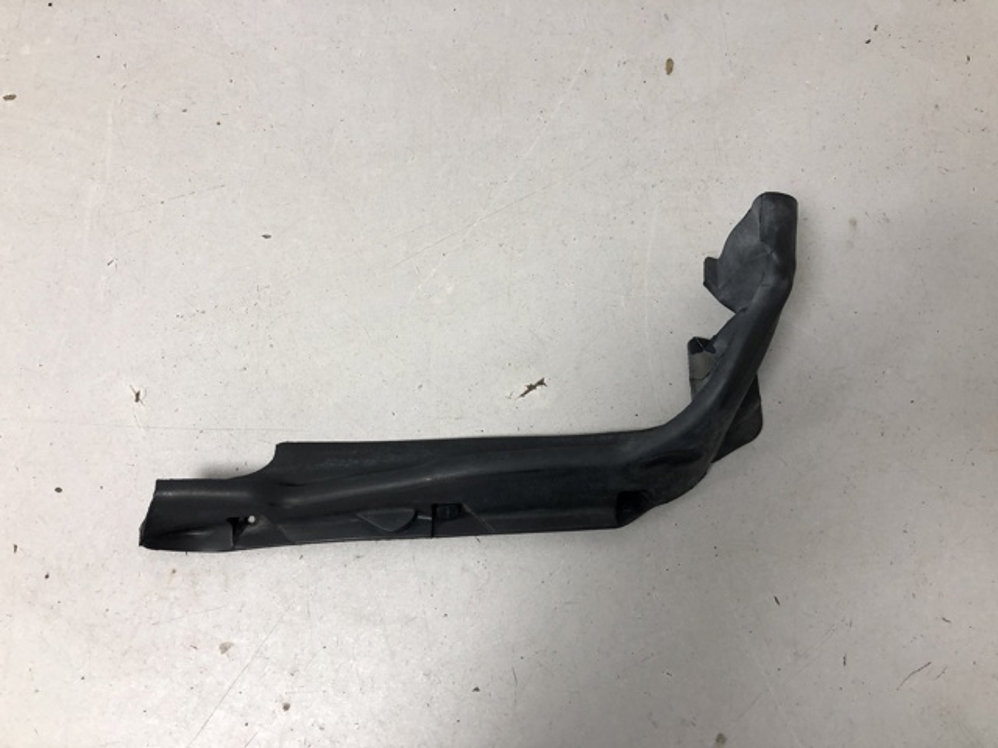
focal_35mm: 28
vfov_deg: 49.7
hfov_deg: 63.4
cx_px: 499
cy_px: 374
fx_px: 807
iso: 40
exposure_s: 1/33
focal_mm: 4
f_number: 1.8
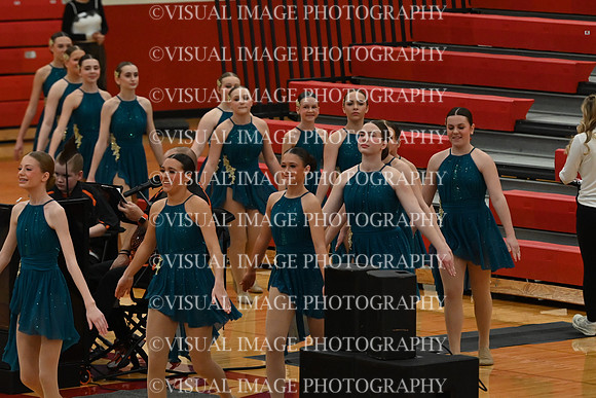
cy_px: 199
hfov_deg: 7.9
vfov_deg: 5.2
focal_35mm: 262
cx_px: 298
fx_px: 4338
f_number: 4
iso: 5000
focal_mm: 175
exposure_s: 1/400
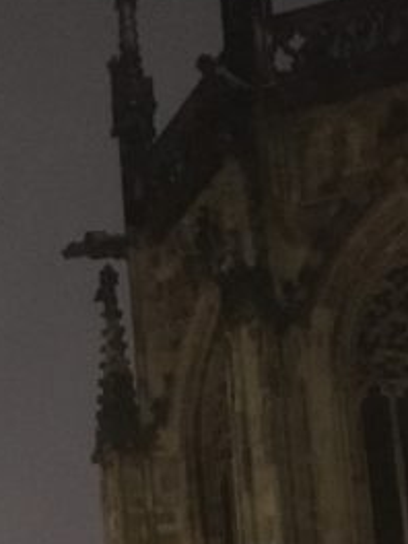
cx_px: 256
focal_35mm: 99
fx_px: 1556
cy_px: 798
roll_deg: +5.6
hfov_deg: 14.9
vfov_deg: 17.9
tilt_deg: +10.1
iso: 800
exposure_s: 1/17
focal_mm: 4.15
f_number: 2.2
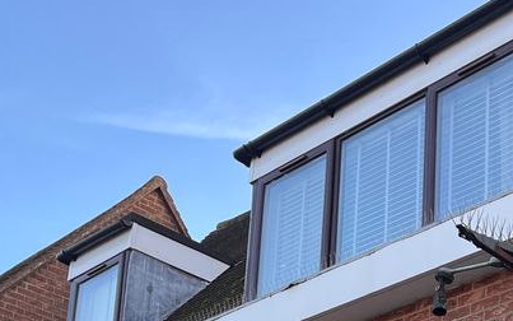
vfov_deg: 15.8
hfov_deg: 26.9
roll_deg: -3.0
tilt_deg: +15.9
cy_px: 485
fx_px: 1063
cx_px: 365
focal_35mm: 76
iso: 50
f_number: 1.6
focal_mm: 5.1
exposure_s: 1/350
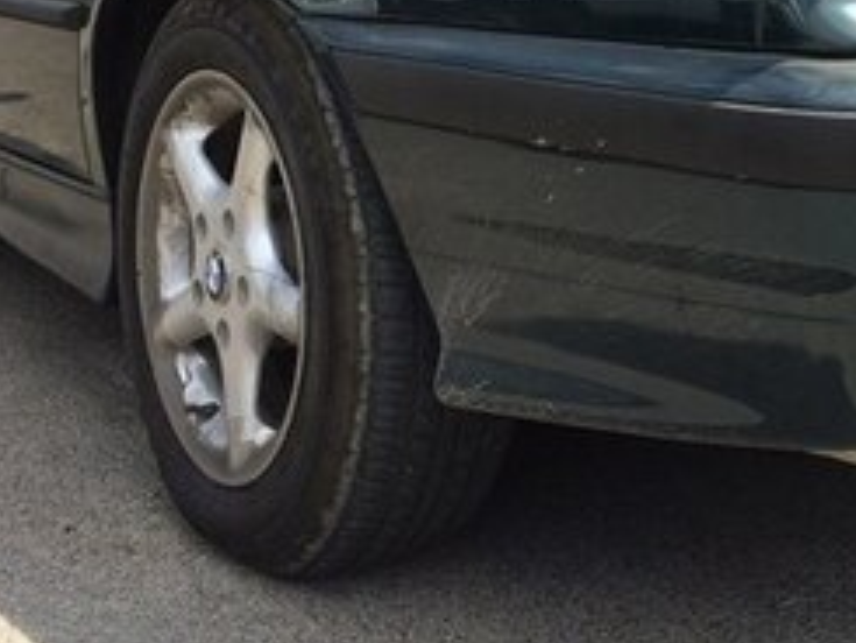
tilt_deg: -5.1
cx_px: 671
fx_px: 1930
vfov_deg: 18.3
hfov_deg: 24.6
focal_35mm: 78
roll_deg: -0.8
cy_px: -54
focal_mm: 4.15
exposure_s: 1/892
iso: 32
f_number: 2.2
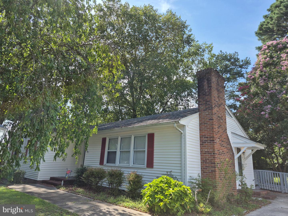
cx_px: 144
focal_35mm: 23
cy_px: 108
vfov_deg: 58.9
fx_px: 191
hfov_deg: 73.9
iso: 25
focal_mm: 5.4
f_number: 1.8
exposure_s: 1/916
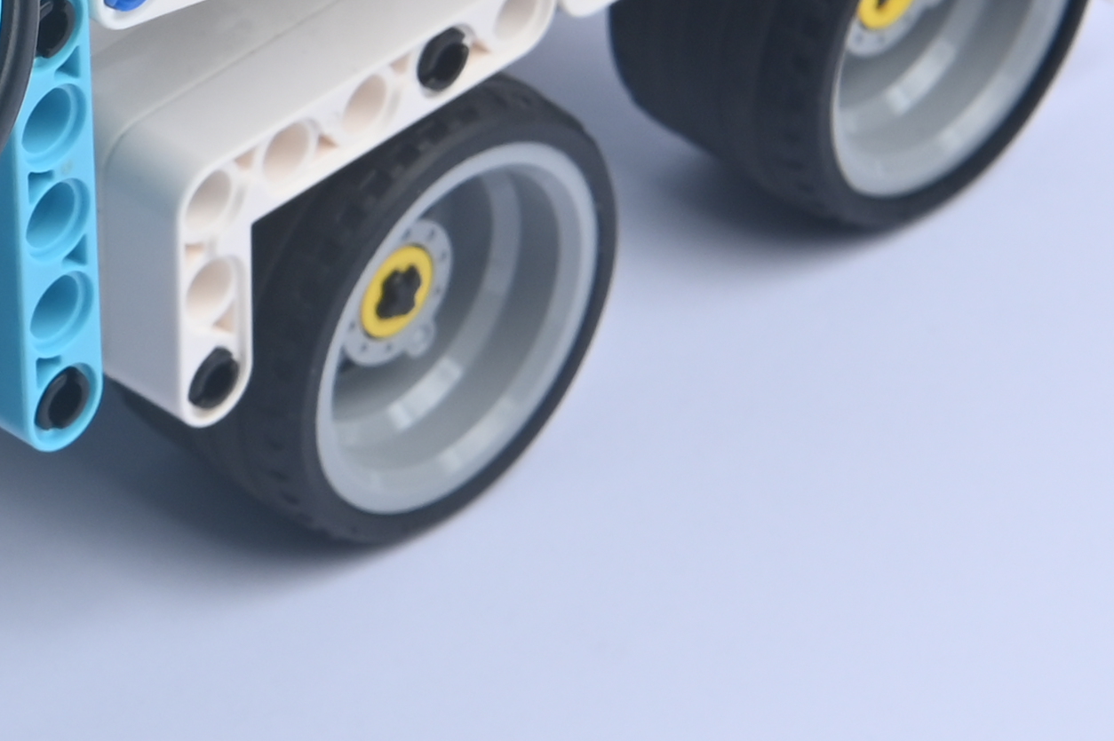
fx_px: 8351
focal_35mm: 270
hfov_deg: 7.5
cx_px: -625
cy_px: 65
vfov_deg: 5.1
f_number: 13
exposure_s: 1/100
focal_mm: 56
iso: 160
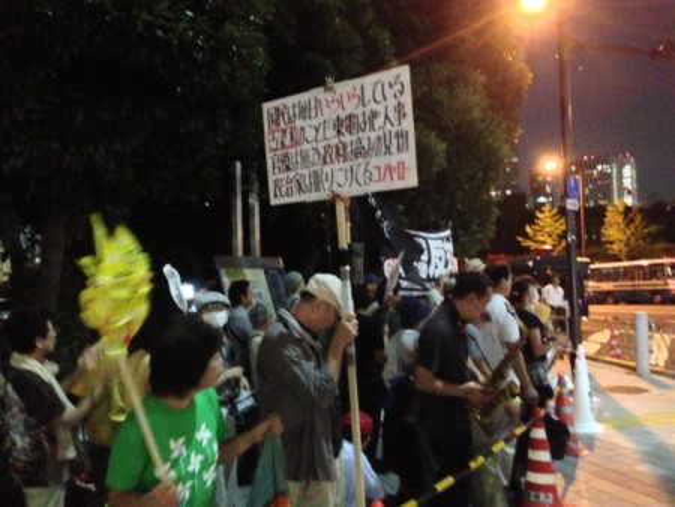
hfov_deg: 55.3
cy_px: 254
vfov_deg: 43.0
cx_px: 338
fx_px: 644
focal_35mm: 33
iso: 1600
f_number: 2.4
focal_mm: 4.13
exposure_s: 1/15
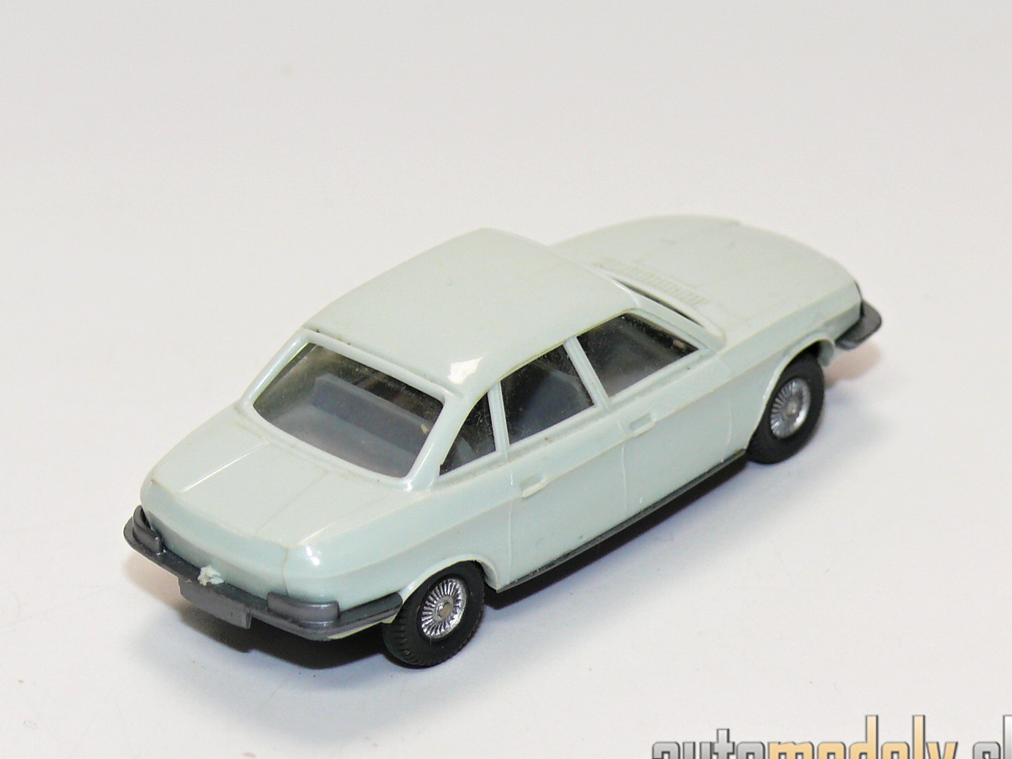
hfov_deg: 12.5
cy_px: 409
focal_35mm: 158
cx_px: 494
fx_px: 4620
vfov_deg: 9.4
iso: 100
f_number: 4
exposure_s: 1/30
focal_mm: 17.3
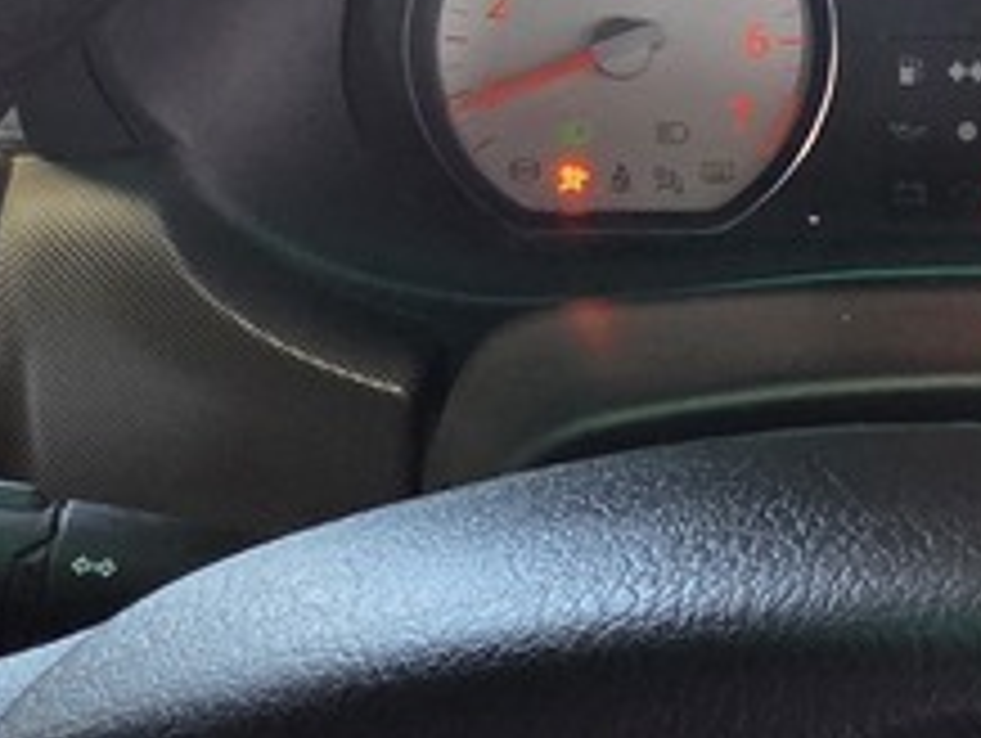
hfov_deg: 29.6
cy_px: 216
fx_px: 1731
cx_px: 972
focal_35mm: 61
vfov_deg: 23.9
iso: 250
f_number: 2.2
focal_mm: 2.2
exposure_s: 1/100
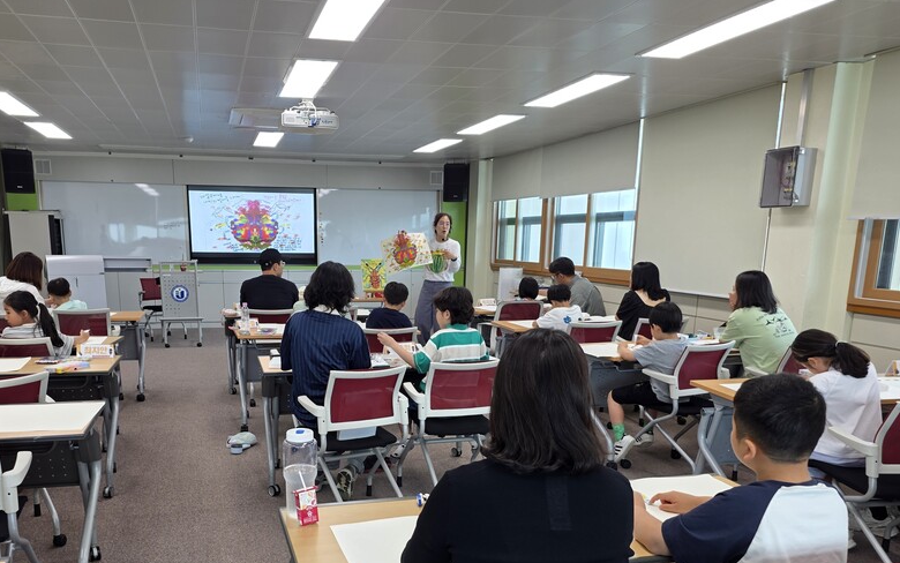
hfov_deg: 62.6
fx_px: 736
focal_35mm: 30
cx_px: 384
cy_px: 404
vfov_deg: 41.0
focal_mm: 6.3
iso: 50
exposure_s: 1/120
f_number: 1.7
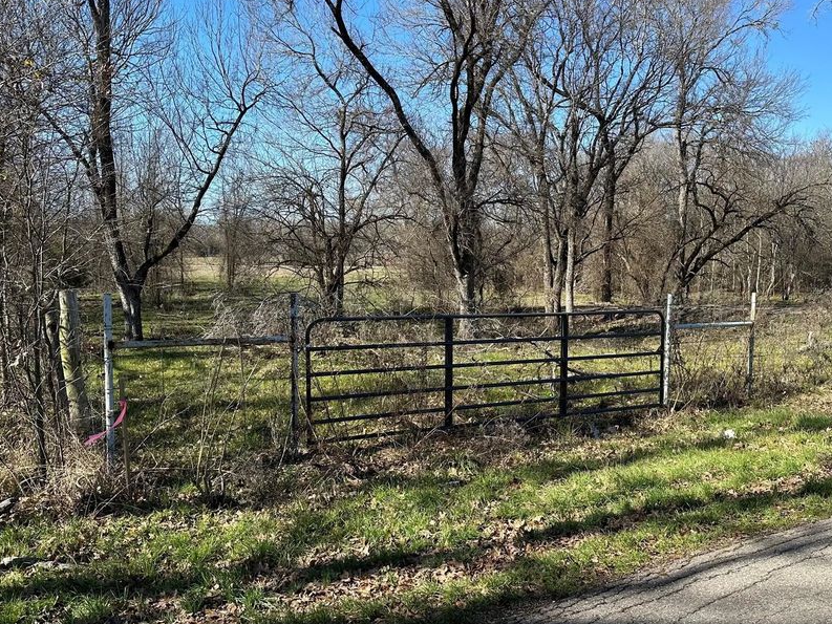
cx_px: 466
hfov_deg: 58.2
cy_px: 338
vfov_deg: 45.4
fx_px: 745
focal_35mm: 31
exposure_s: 1/2252
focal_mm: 6.86
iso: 80
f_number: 1.78
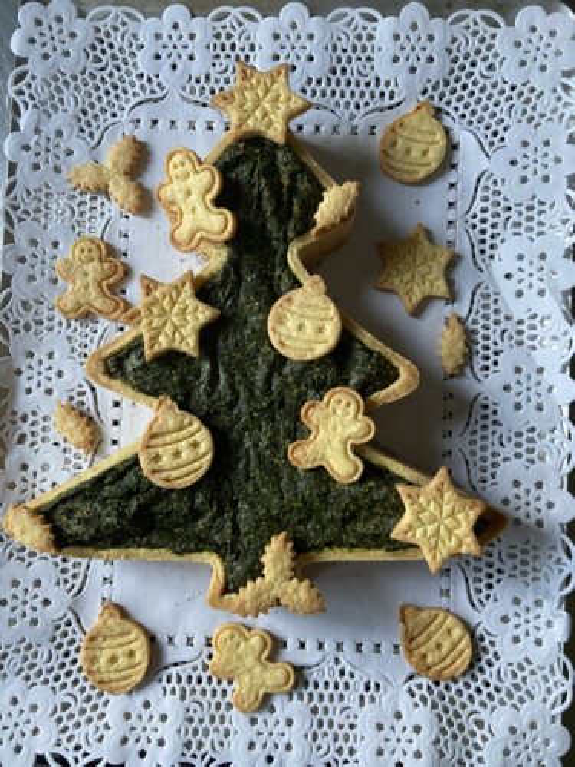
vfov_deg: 67.3
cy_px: 384
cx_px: 288
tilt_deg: -86.6
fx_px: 576
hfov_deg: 53.1
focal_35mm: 26
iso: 500
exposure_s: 1/42
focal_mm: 4.25
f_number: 1.8
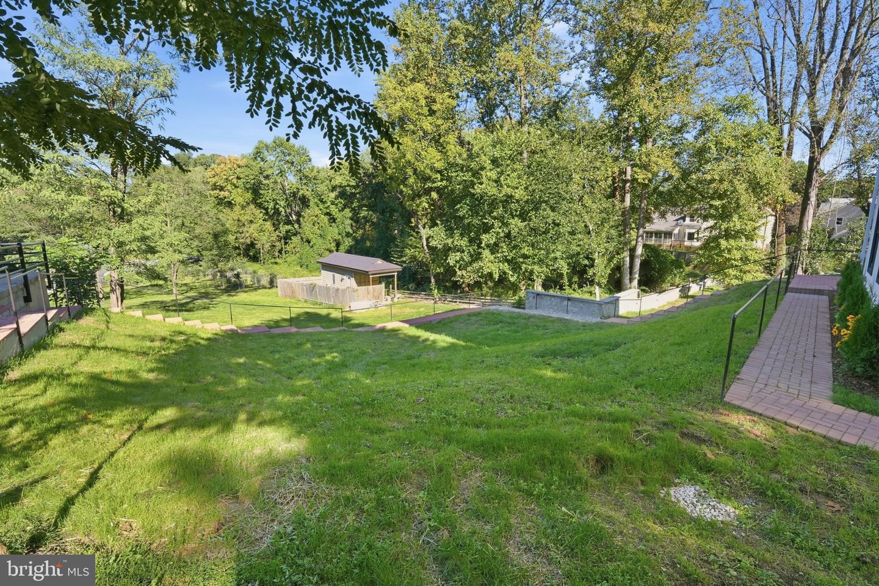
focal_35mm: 15
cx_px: 440
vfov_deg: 77.3
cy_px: 293
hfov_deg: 100.4
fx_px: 366
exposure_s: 1/80
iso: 250
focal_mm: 10
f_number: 9
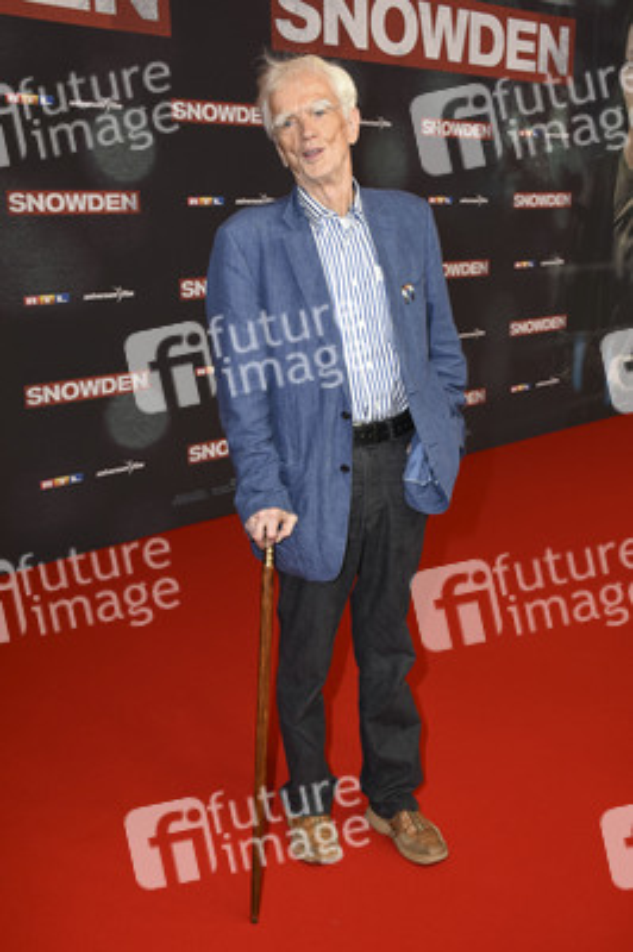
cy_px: 476
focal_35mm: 34
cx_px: 316
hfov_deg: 38.3
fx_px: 911
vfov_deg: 55.1
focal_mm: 23
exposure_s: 1/125
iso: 400
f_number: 5.6
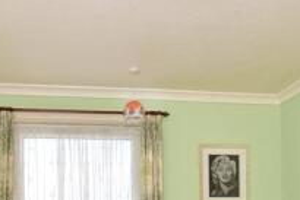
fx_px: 400
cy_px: 224
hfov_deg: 41.0
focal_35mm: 48
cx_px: 129
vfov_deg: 25.8
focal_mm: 10
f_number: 9
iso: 320
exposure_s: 1/200
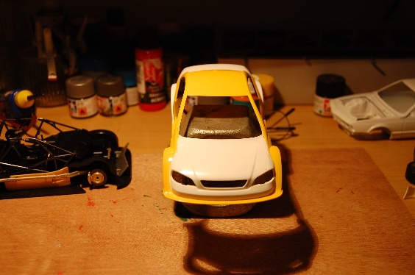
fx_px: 449
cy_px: 138
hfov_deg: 49.6
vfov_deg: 34.1
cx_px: 208
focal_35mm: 39
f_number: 5.6
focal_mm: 26
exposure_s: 1/60
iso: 400
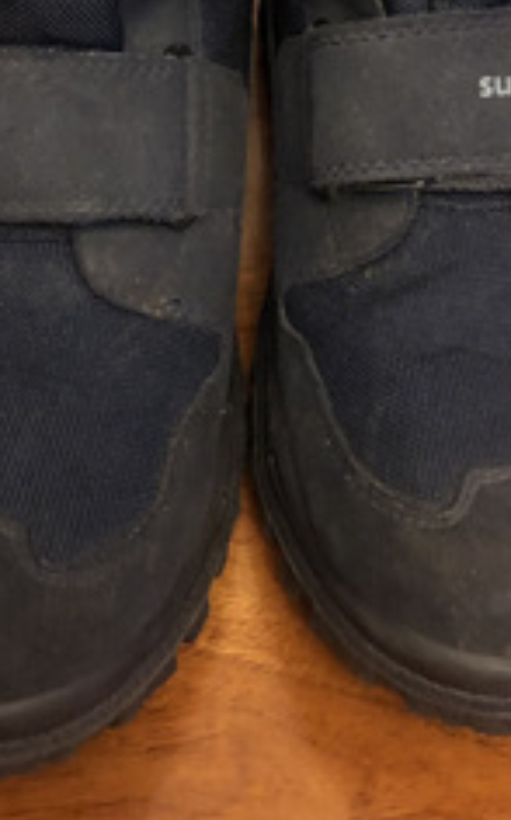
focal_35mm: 63
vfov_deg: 31.6
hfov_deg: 20.6
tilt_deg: -45.2
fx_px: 1407
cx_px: 301
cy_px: 160
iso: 125
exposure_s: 1/4
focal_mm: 3.99
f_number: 1.8
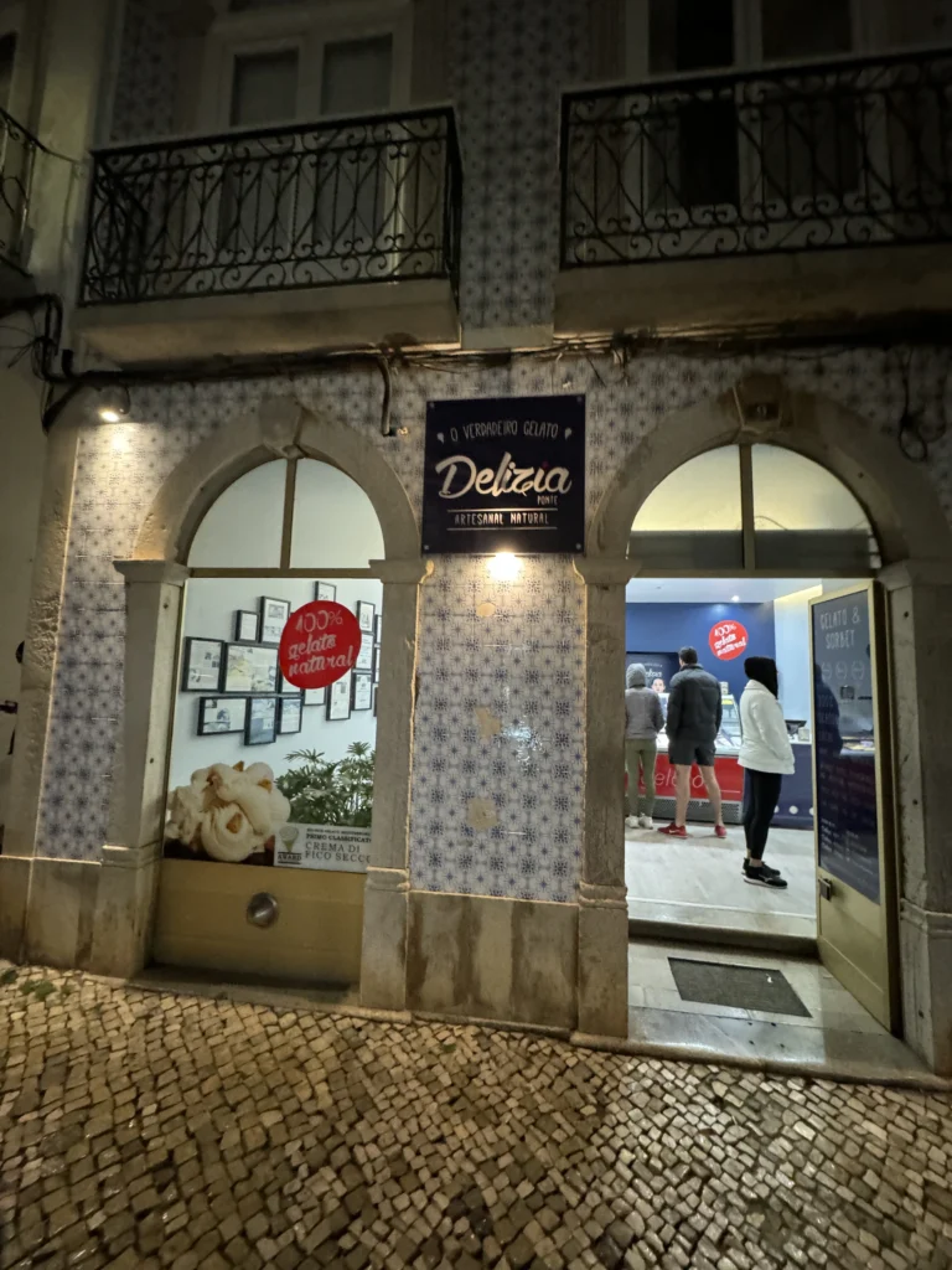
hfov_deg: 85.7
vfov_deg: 102.1
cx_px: 476
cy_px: 635
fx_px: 513
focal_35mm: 14
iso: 800
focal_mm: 2.22
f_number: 2.2
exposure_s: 1/33
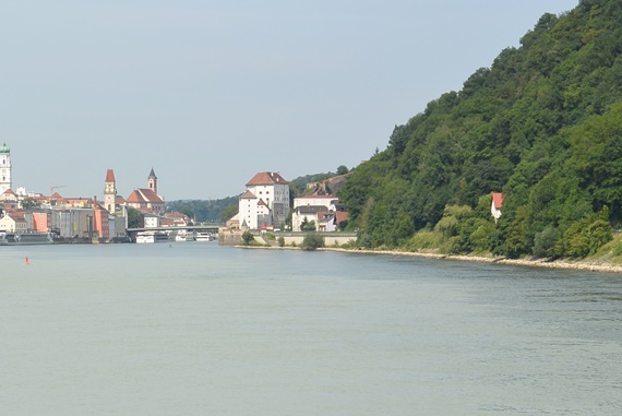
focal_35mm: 127
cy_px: 265
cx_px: 57
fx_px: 2196
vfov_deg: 10.8
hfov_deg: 15.9
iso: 100
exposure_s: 1/500
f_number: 5.6
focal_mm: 25
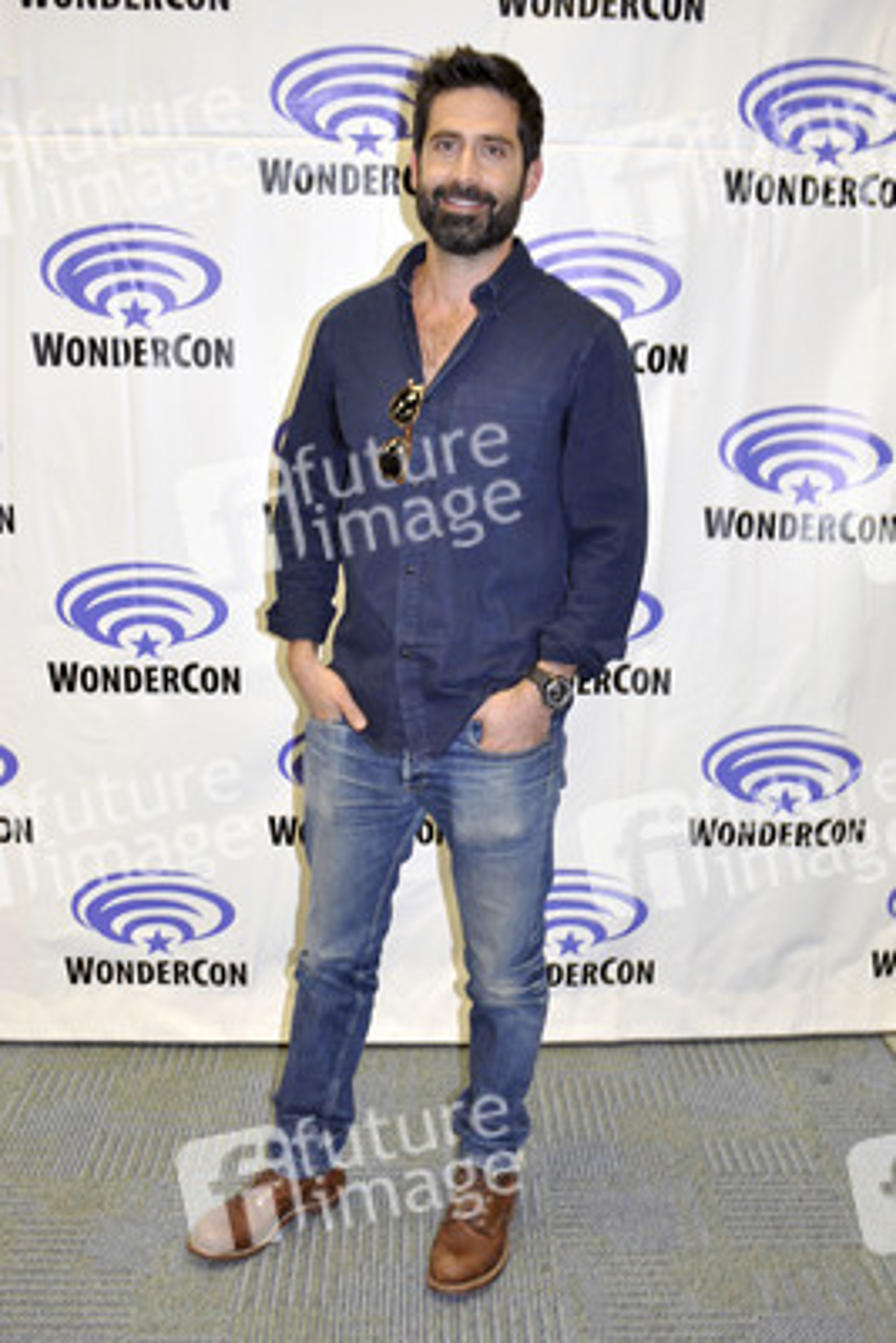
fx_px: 1343
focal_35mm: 36
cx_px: 448
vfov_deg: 53.1
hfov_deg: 36.9
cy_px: 672
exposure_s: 1/60
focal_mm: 24
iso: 1000
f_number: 4.5
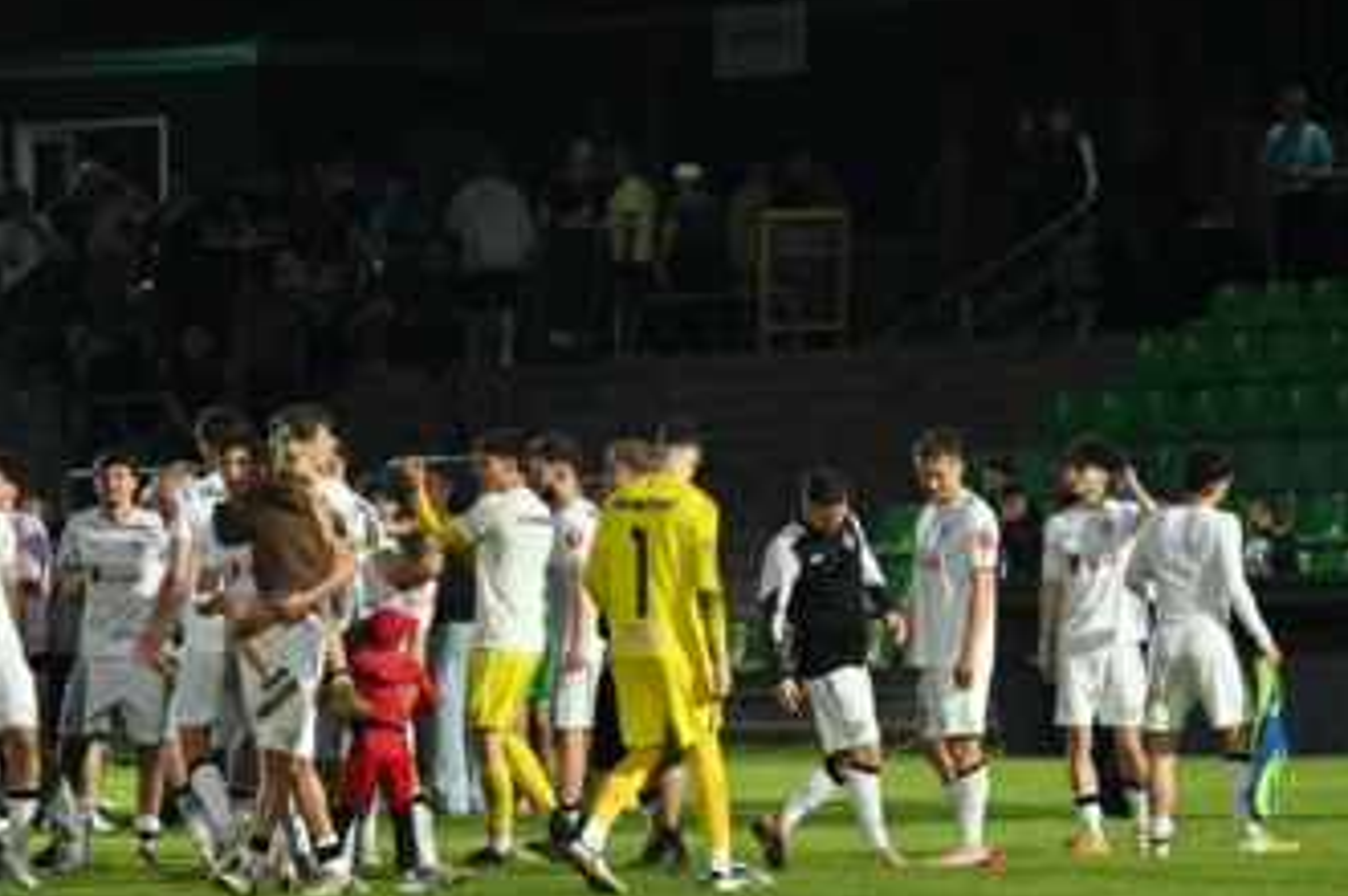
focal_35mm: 363
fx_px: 13579
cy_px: 580
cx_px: 460
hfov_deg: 5.7
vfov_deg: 3.8
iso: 16000
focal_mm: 240
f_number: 5.6
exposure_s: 1/1000
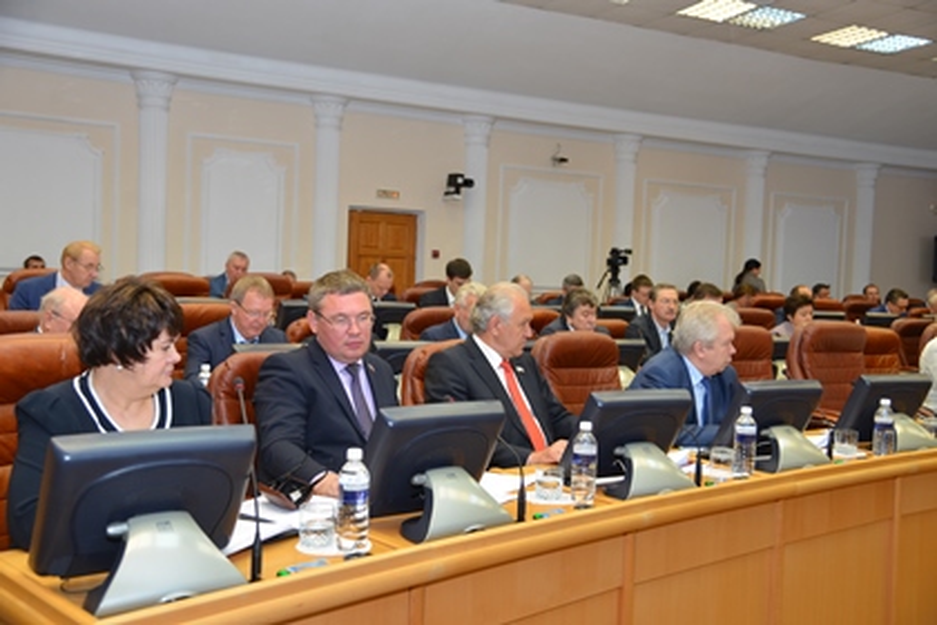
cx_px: 468
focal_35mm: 34
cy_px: 312
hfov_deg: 55.8
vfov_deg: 38.9
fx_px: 885
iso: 400
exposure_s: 1/60
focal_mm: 34
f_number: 4
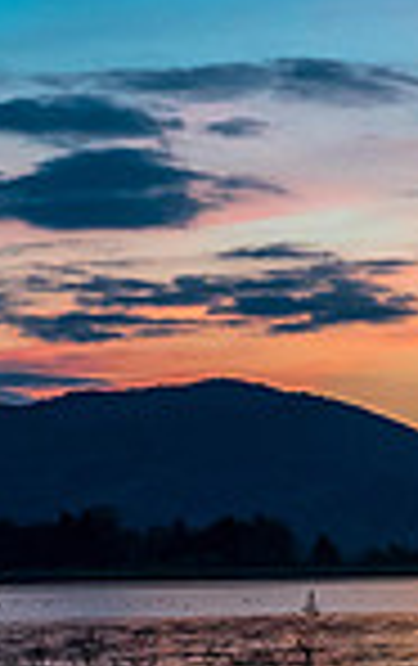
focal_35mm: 150
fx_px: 2723
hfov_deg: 8.2
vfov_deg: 13.9
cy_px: 531
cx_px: 962
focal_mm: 36
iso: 2000
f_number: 7.1
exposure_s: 1/200
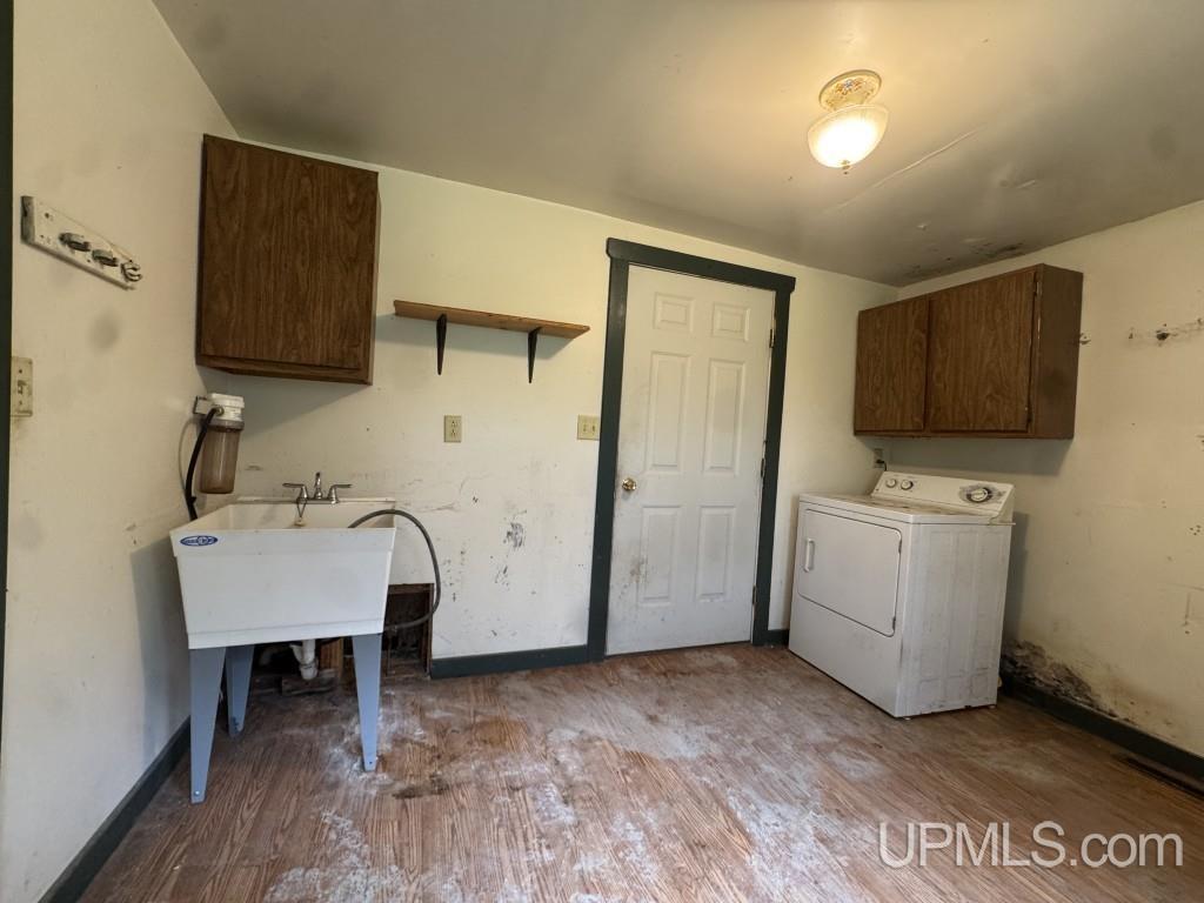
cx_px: 602
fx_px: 487
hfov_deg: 102.1
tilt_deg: -3.1
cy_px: 452
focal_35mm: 14
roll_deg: -3.5
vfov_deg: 85.7
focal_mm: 2.22
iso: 320
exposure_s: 1/61
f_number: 2.2
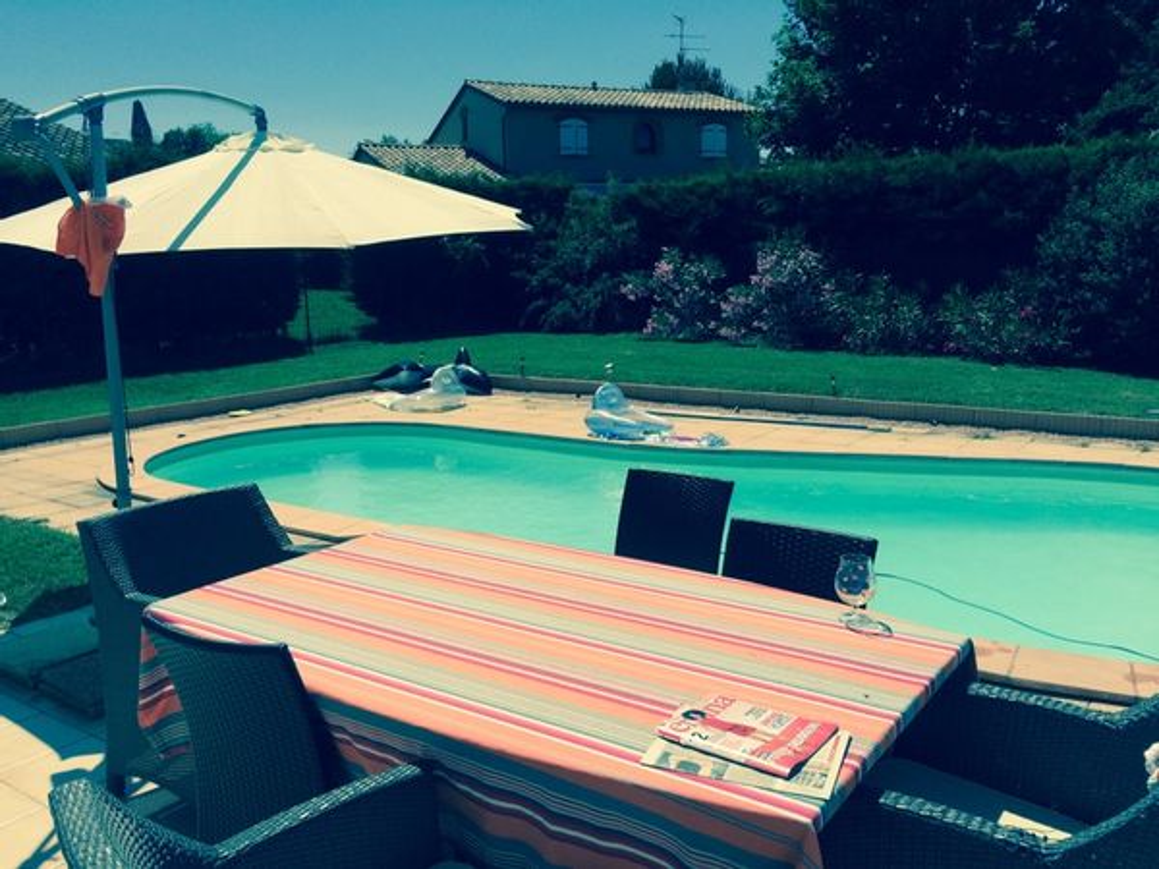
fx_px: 971
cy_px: 434
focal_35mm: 29
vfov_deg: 48.2
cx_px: 580
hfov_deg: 61.7
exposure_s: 1/4115
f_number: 2.2
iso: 32
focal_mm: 4.15
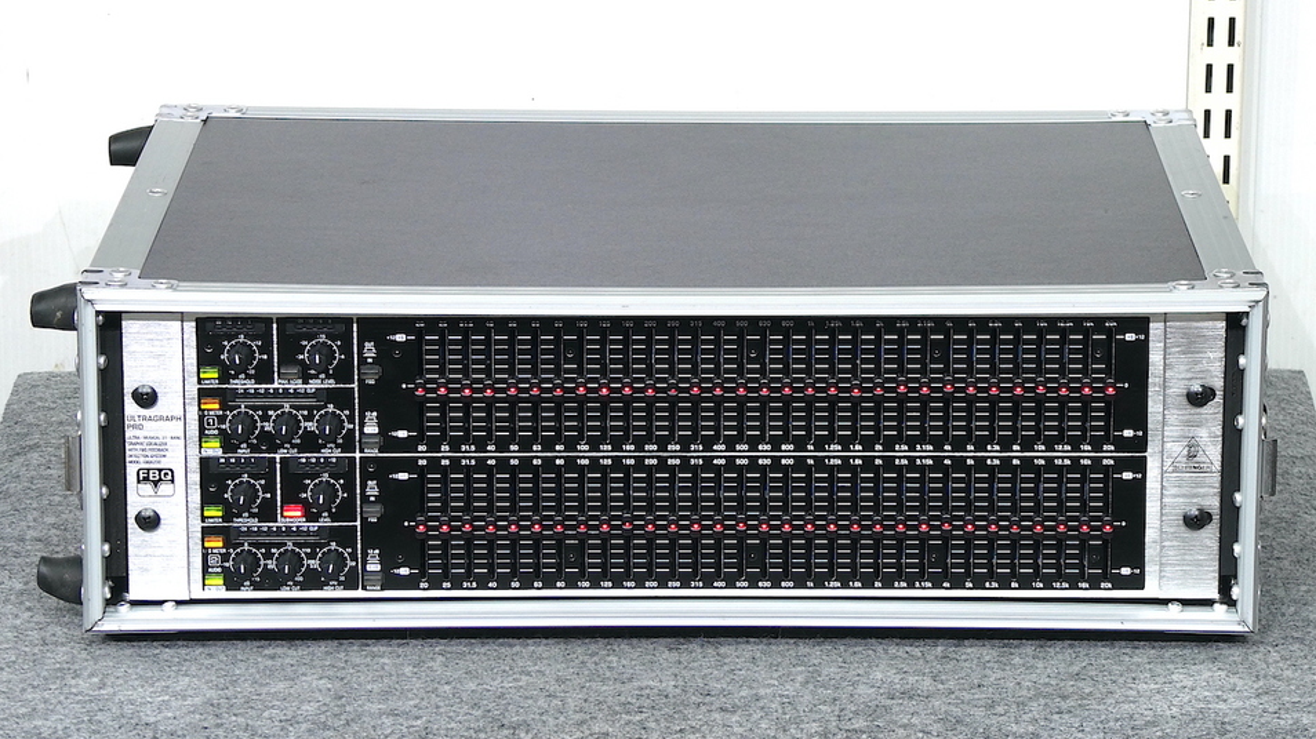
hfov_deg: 15.8
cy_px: 353
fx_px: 4744
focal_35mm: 136
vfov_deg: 8.9
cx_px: 659
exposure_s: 1/3.2
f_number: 5.2
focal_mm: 22.3
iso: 100
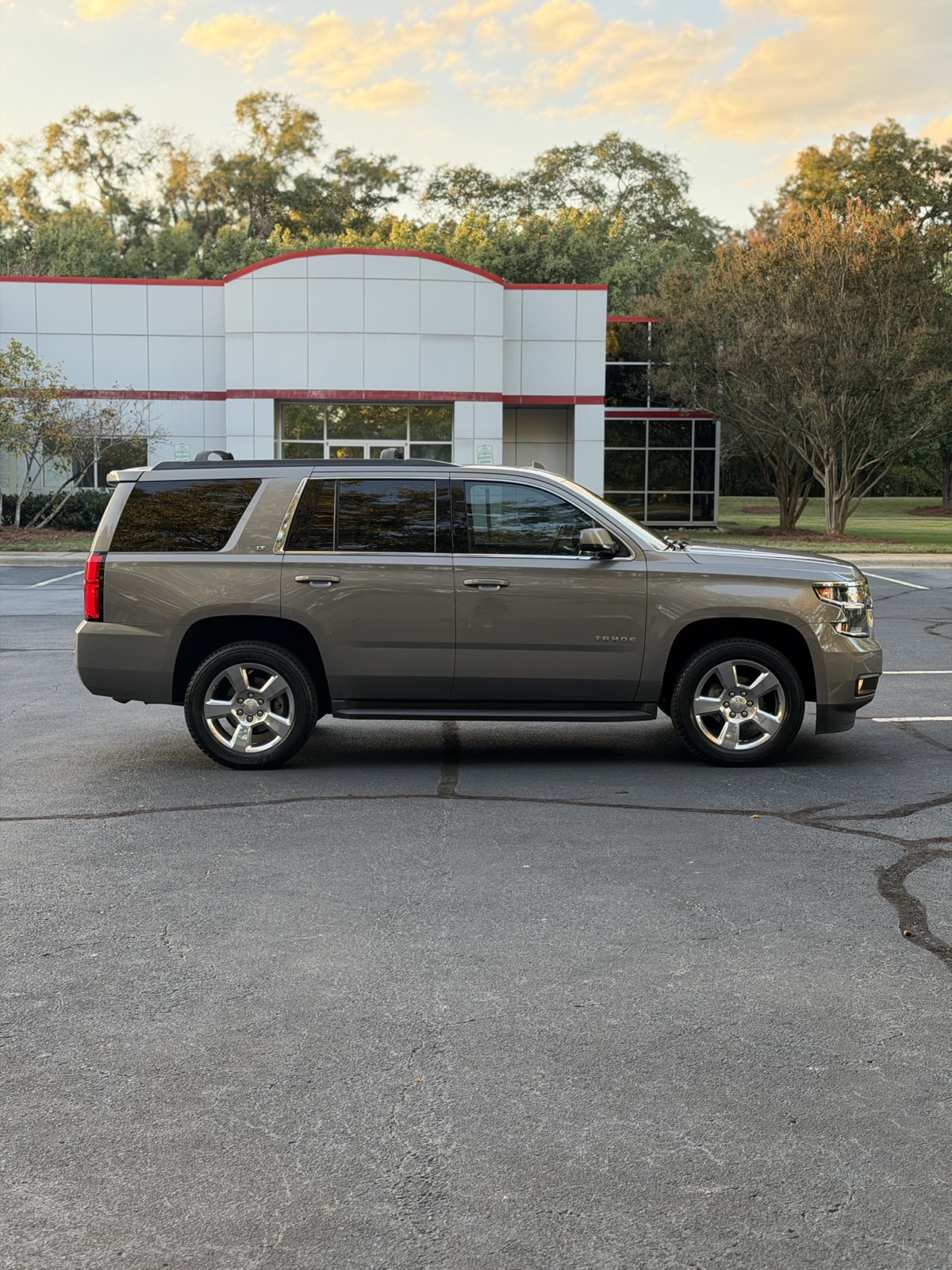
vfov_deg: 39.7
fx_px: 1760
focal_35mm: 48
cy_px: 635
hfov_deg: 30.3
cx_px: 476
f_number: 1.78
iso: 80
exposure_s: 1/184
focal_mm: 6.76
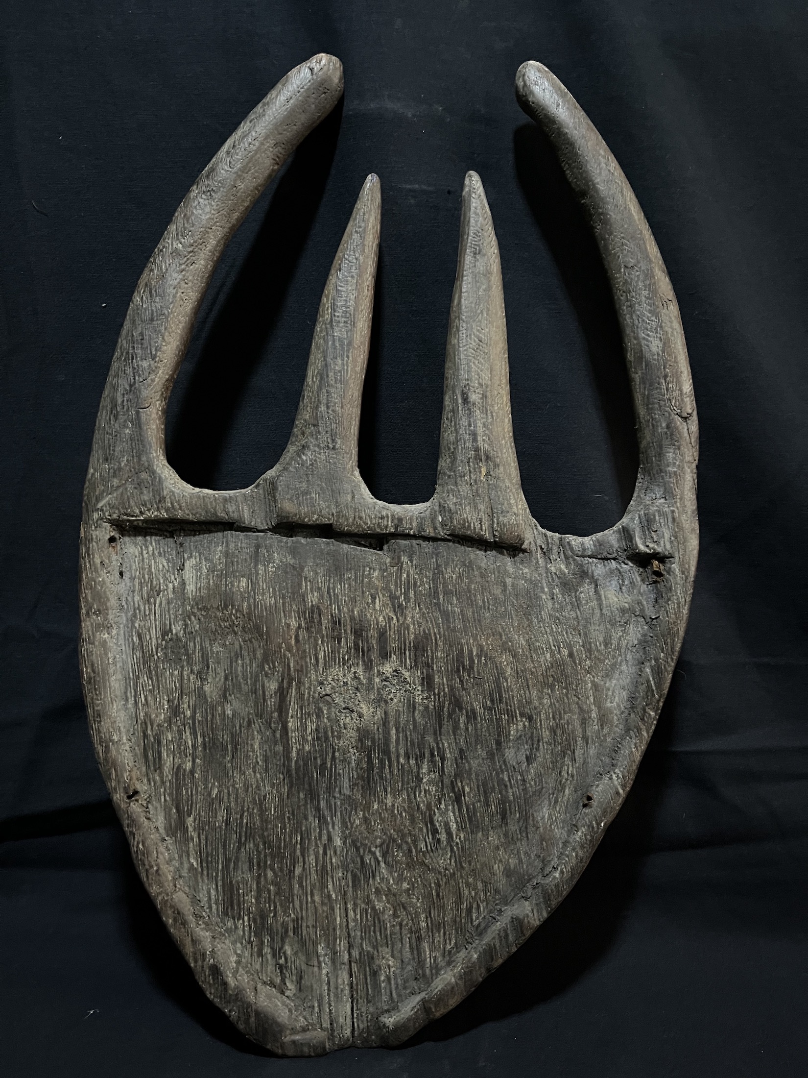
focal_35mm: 26
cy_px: 539
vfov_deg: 67.3
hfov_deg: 53.1
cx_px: 404
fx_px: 809
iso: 1000
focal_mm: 5.1
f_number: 1.6
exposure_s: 1/30
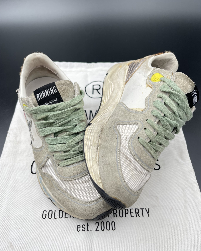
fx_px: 208
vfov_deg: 62.2
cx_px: 99
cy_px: 125
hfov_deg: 51.5
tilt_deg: -54.9
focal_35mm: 28
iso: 32
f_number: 1.6
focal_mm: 5.1
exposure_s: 1/282
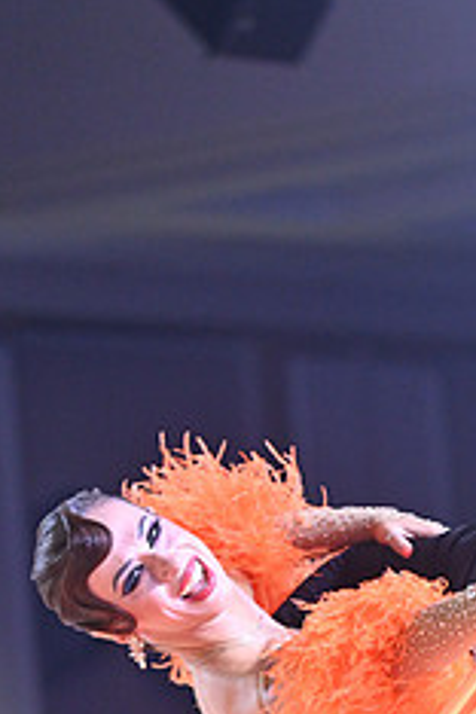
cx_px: 432
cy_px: 879
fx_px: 8369
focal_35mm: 422
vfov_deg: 4.9
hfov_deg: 3.3
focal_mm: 170
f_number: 5
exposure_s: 1/400
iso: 2500
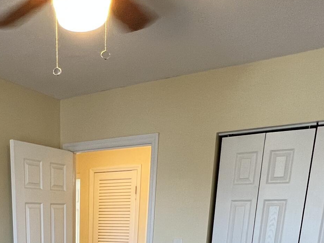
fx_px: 393
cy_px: 349
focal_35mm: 42
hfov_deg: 42.9
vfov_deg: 26.5
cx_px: 69
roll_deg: +0.7
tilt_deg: -16.8
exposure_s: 1/60
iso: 160
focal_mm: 1.57
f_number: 1.8
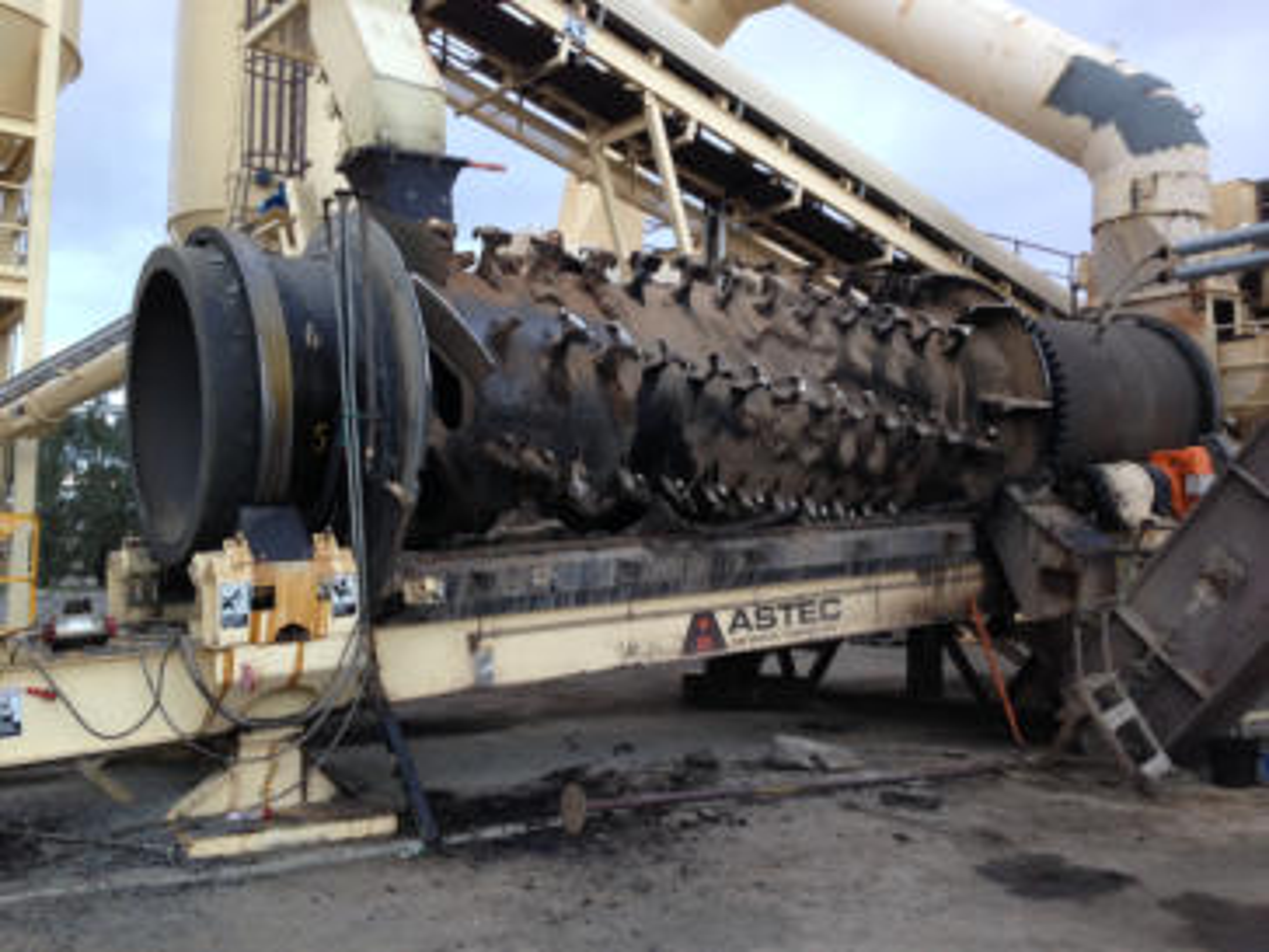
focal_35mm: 33
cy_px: 476
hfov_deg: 55.4
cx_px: 634
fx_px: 1210
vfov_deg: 42.9
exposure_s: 1/20
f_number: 2.4
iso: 125
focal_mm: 4.12
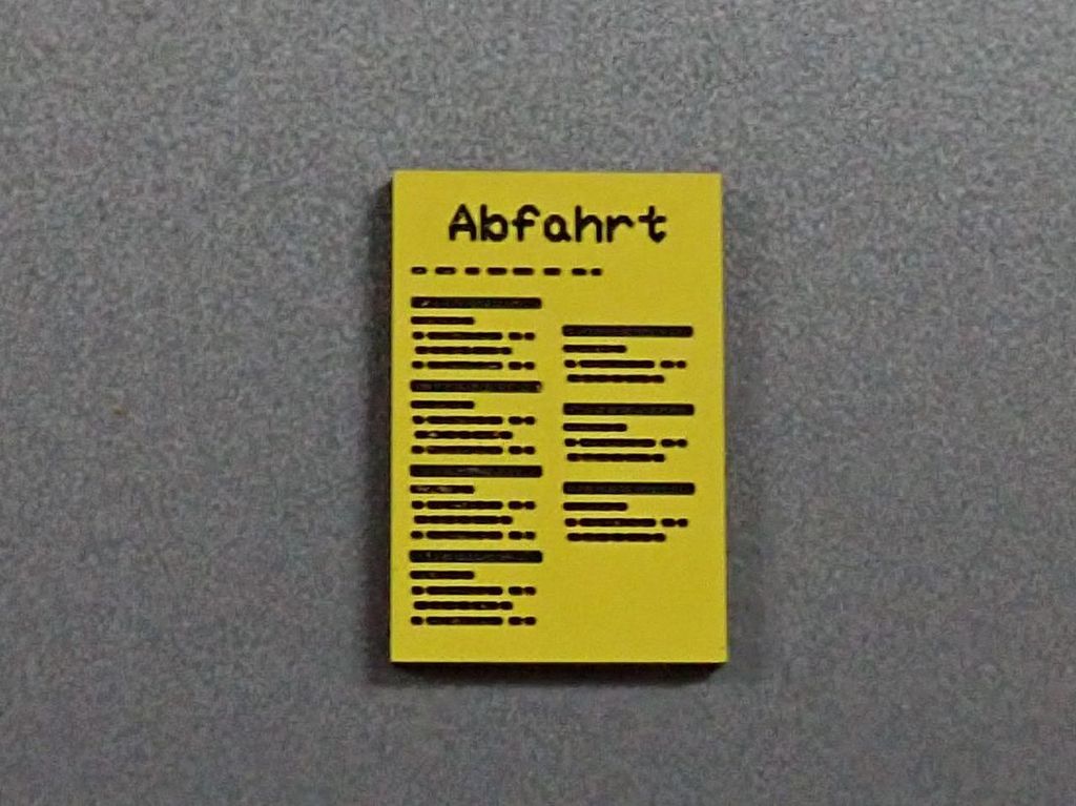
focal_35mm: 30
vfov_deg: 46.8
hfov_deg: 60.0
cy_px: 403
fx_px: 932
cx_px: 538
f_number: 2.3
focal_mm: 5.5
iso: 640
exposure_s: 1/160
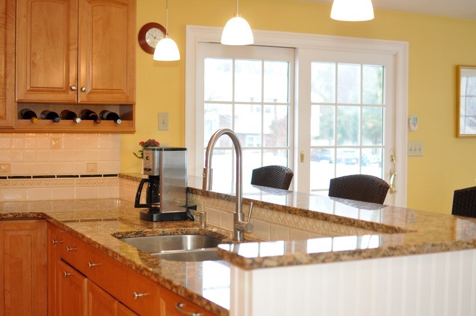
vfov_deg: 25.7
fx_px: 693
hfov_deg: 37.9
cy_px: 158
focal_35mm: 52
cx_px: 238
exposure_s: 1/125
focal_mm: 35
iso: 500
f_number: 2.5
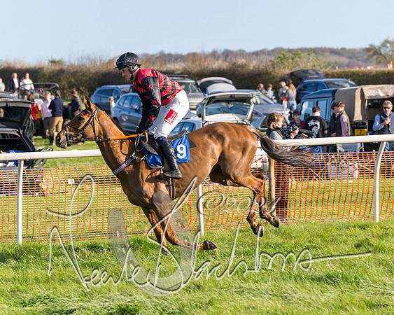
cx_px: 197
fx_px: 2320
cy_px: 170
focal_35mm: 199
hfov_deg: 9.7
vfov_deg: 7.8
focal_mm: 103
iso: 400
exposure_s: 1/1600
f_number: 4
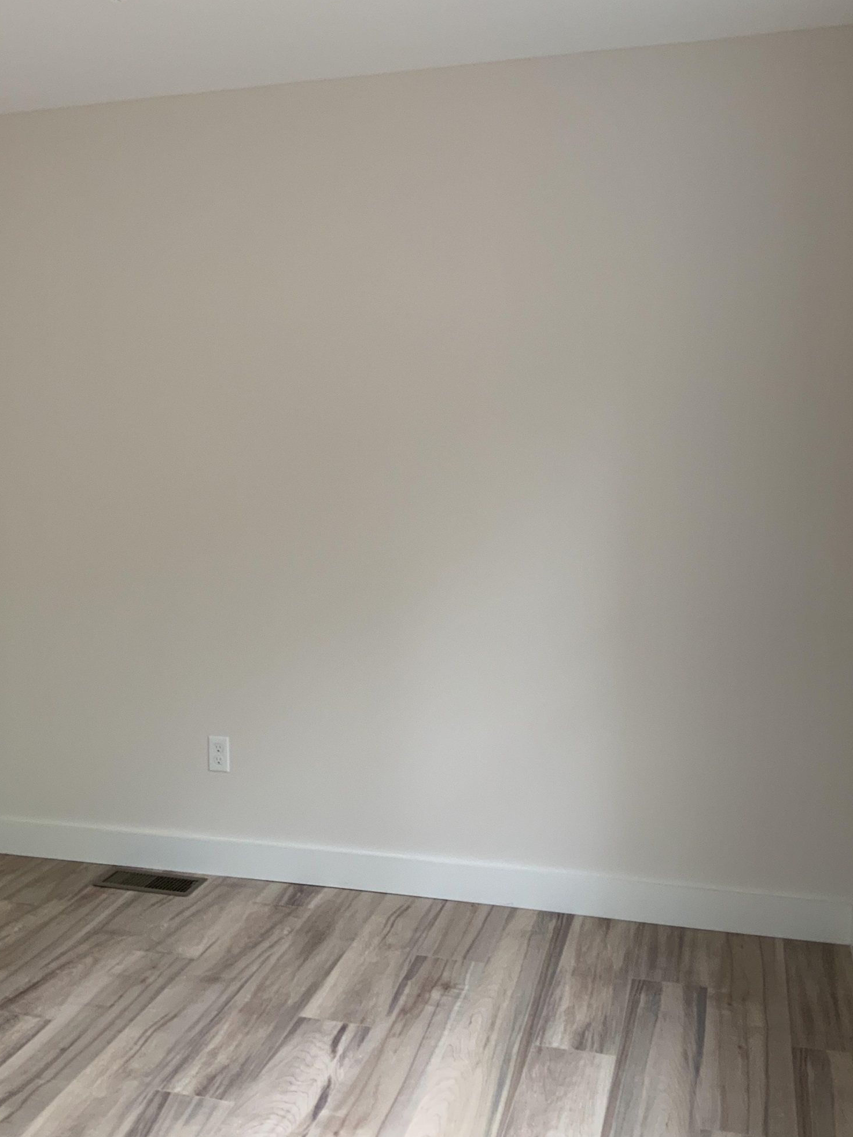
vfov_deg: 53.9
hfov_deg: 41.8
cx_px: 413
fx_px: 1117
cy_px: 540
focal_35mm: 34
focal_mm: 3
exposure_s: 1/87
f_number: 1.8
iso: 64
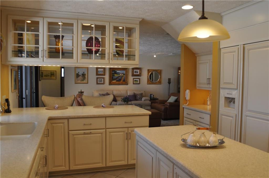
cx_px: 134
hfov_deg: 62.0
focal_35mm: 30
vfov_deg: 43.5
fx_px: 224
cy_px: 89
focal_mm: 20
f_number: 5
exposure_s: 1/100
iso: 400
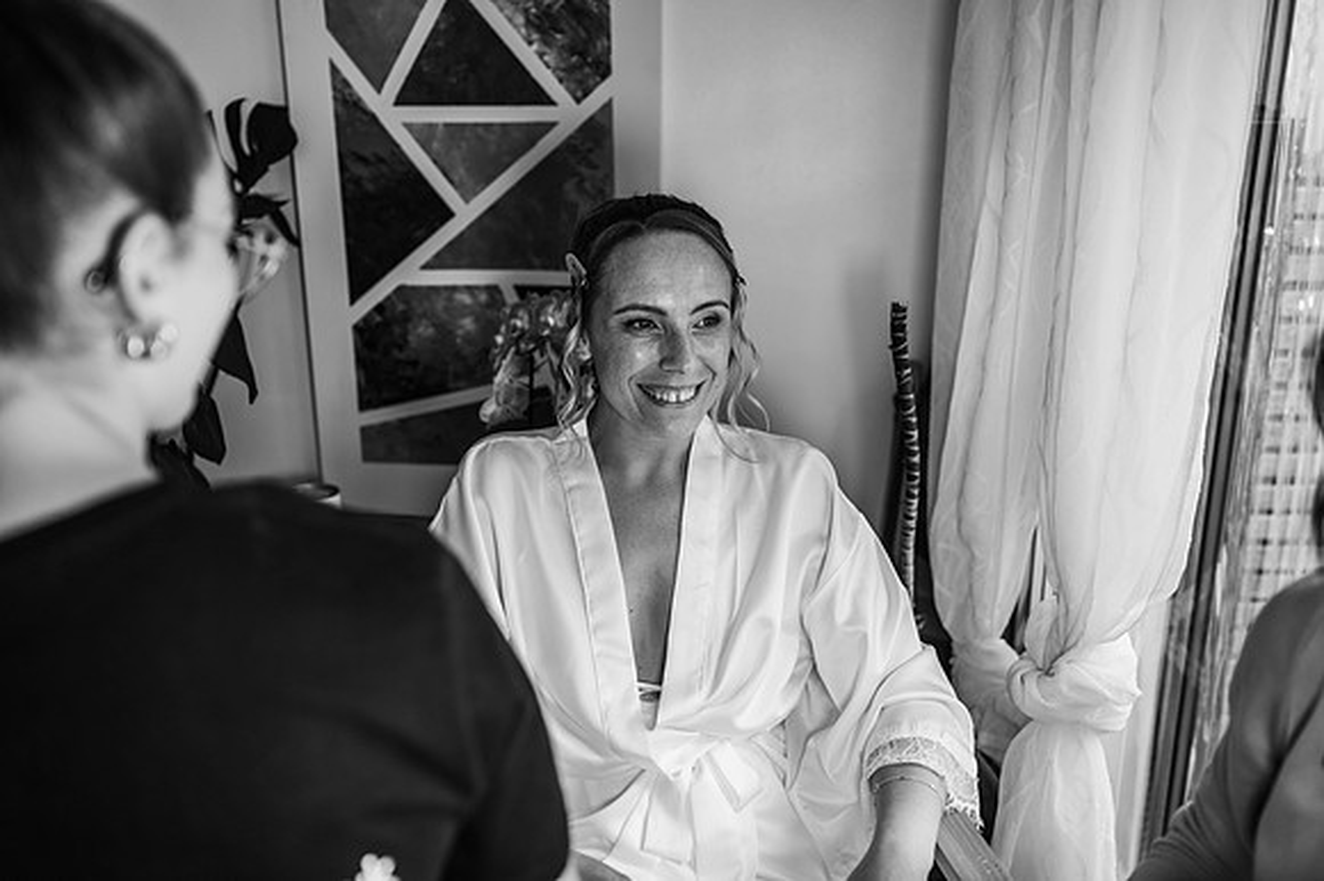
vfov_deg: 37.8
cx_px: 662
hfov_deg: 54.5
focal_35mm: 35
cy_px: 440
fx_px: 1286
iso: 100
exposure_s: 1/250
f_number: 2.2
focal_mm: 35
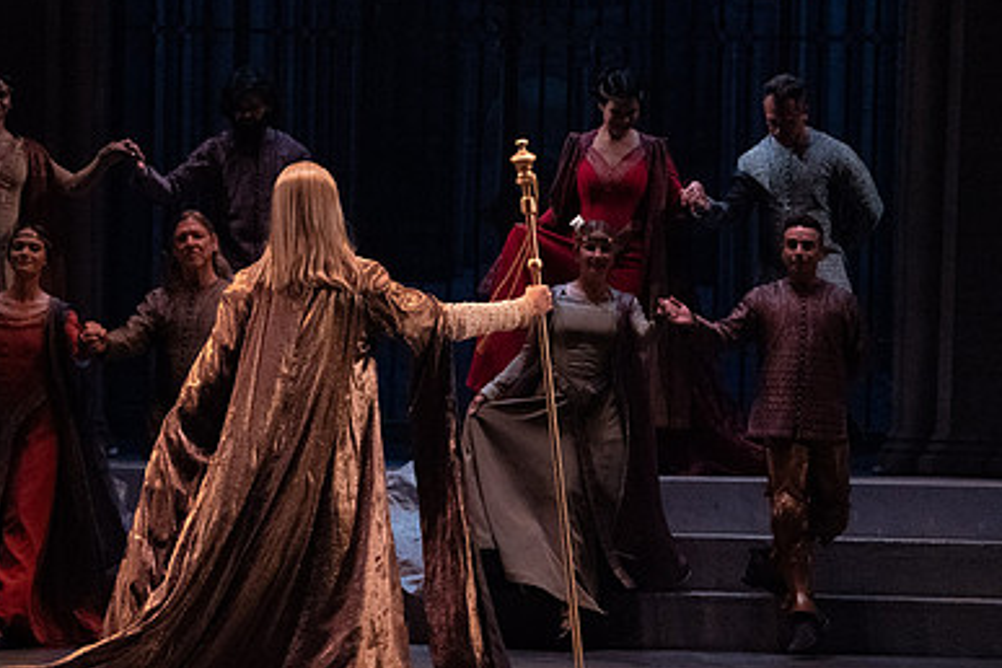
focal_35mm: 271
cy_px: 361
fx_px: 7542
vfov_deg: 5.1
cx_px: 406
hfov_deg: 7.6
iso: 20000
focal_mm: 181
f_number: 9
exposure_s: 1/320
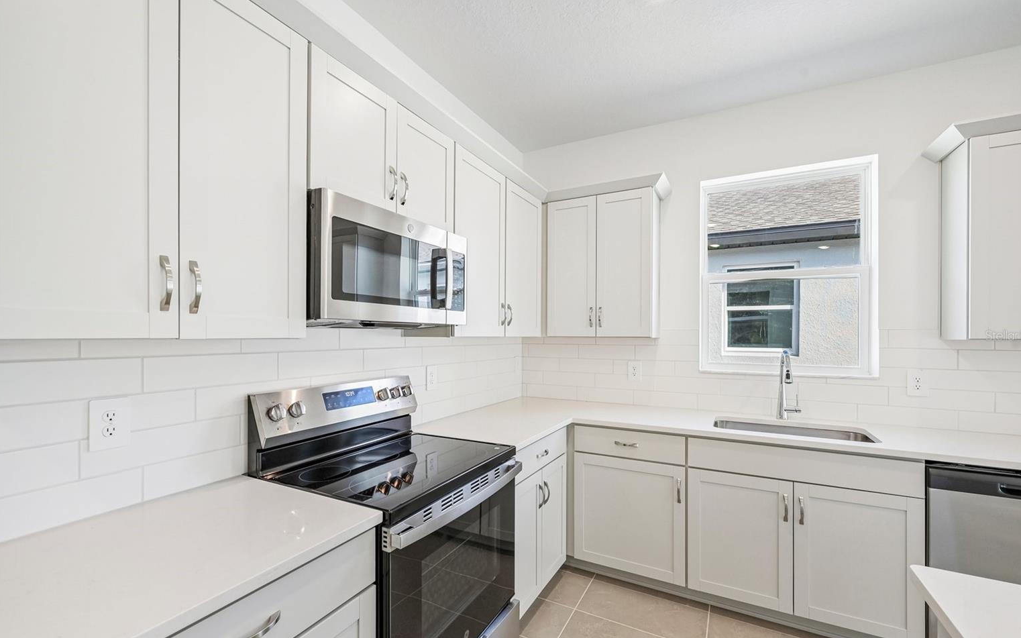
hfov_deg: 101.5
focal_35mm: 15
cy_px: 335
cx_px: 508
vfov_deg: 74.7
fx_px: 417
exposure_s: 1/80
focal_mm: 14
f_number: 8
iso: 400
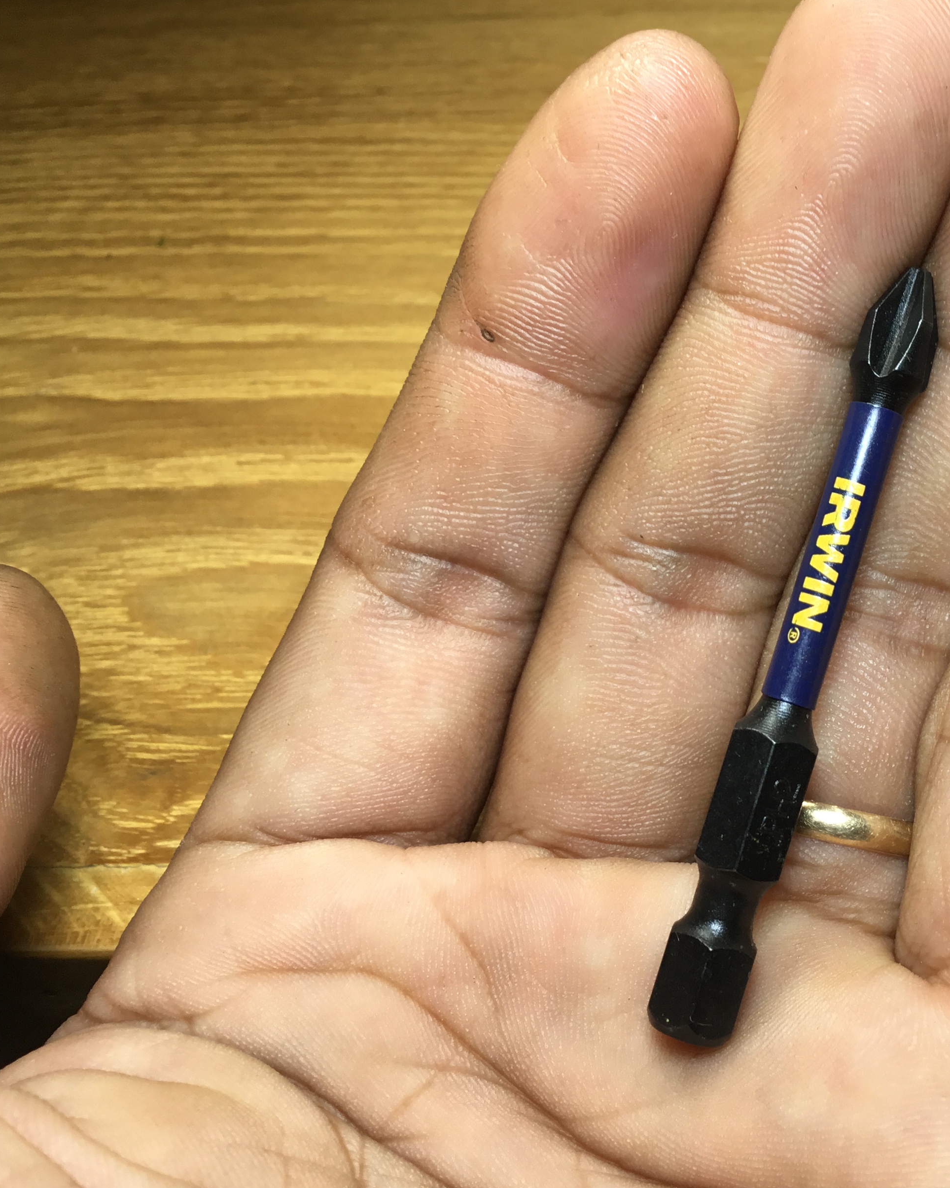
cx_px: 768
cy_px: 590
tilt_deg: -53.6
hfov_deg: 35.3
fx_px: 1441
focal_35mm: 41
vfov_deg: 44.8
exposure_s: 1/106
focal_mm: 3.3
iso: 25
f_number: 2.4
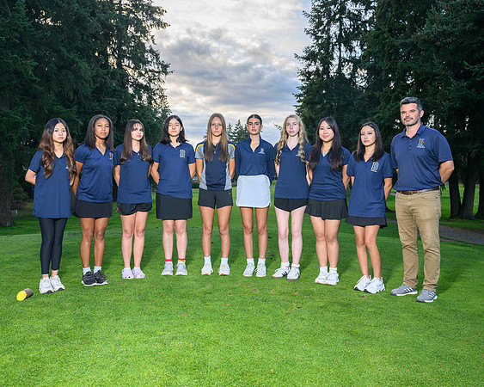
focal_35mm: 33
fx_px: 473
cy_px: 188
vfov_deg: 44.4
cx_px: 238
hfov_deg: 54.1
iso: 320
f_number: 6.3
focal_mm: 28
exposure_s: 1/125
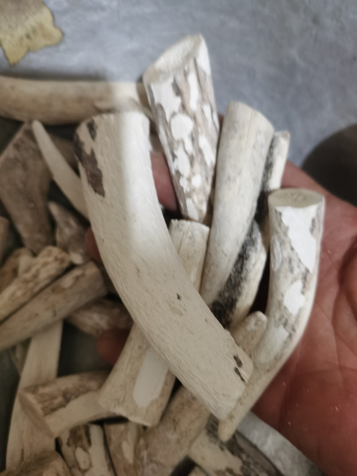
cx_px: 178
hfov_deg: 51.3
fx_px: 371
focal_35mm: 27
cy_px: 238
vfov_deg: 65.3
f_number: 1.8
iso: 400
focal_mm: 5.58
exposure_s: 1/25.7
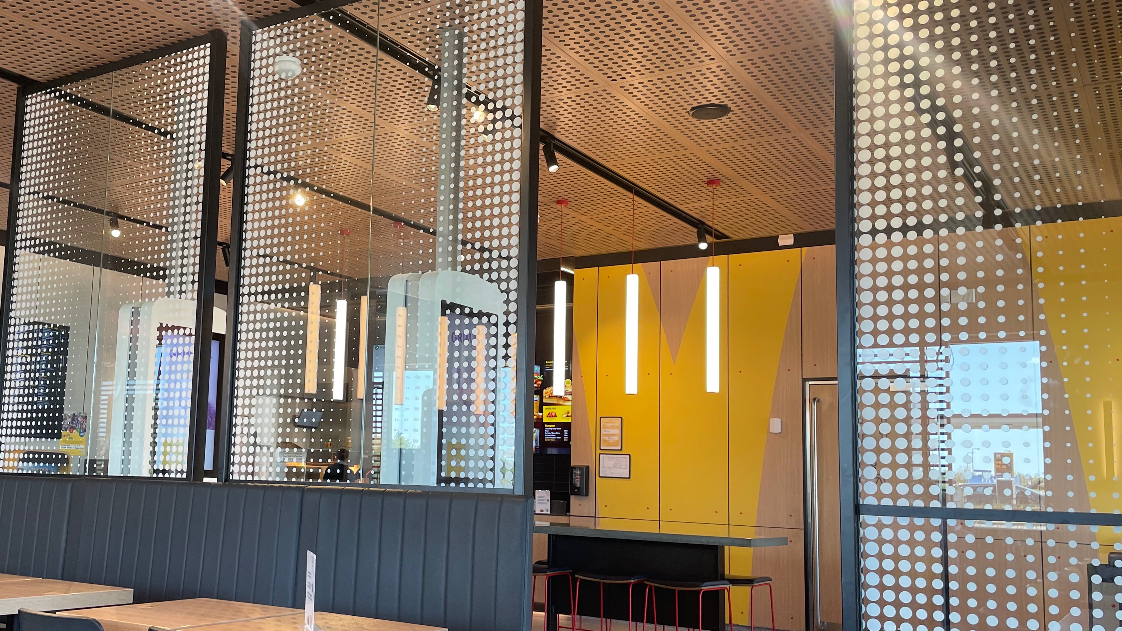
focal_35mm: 36
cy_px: 357
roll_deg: -1.6
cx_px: 431
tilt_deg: +8.2
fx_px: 1071
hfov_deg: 54.8
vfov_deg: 32.8
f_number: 1.6
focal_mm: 4.2
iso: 64
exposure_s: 1/100
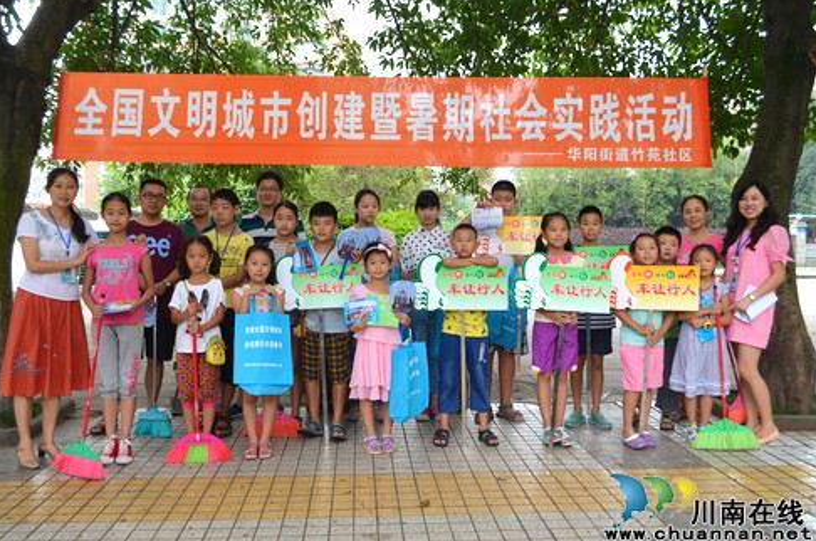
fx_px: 837
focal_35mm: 37
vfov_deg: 35.8
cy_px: 271
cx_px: 406
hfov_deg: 52.0
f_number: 5.6
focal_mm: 24
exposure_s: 1/125
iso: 250
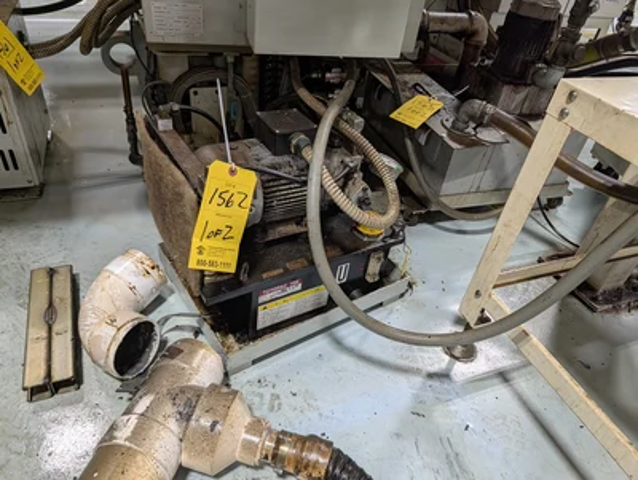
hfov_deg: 71.5
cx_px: 319
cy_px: 240
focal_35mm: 24
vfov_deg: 56.9
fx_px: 443
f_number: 1.68
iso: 687
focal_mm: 6.9
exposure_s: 1/526
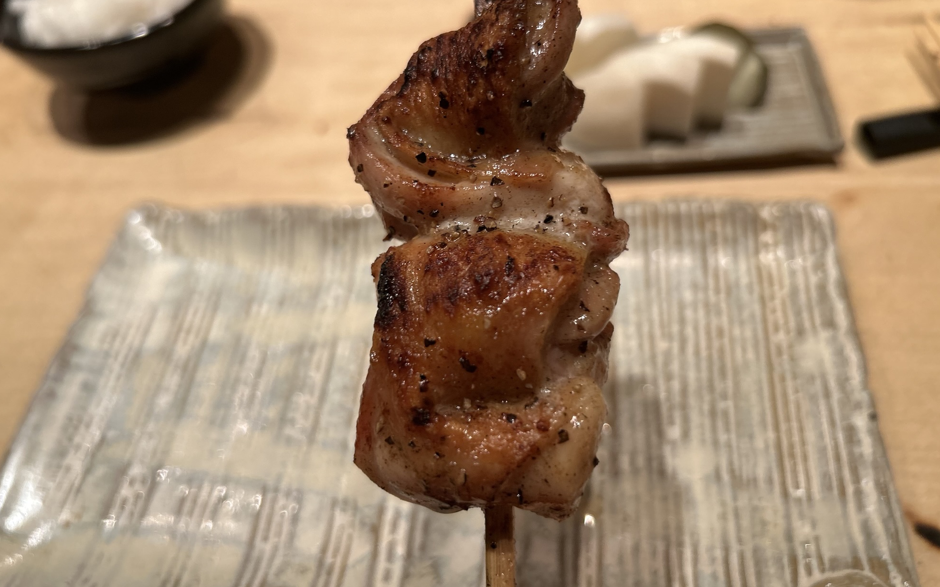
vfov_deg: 44.4
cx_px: 467
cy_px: 258
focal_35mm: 28
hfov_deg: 66.5
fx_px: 717
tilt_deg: -50.1
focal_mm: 5.7
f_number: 1.5
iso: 100
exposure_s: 1/50
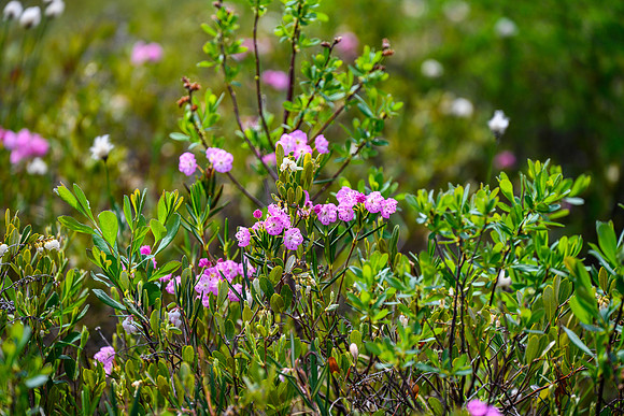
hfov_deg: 10.3
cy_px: 208
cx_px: 312
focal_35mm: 200
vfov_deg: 6.9
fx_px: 3467
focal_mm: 200
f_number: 6.3
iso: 280
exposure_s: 1/400
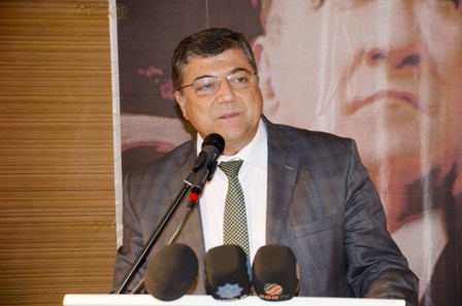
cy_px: 153
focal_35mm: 105
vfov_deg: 13.0
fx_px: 1345
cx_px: 231
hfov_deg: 19.5
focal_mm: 70
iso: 800
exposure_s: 1/60
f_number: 5.3
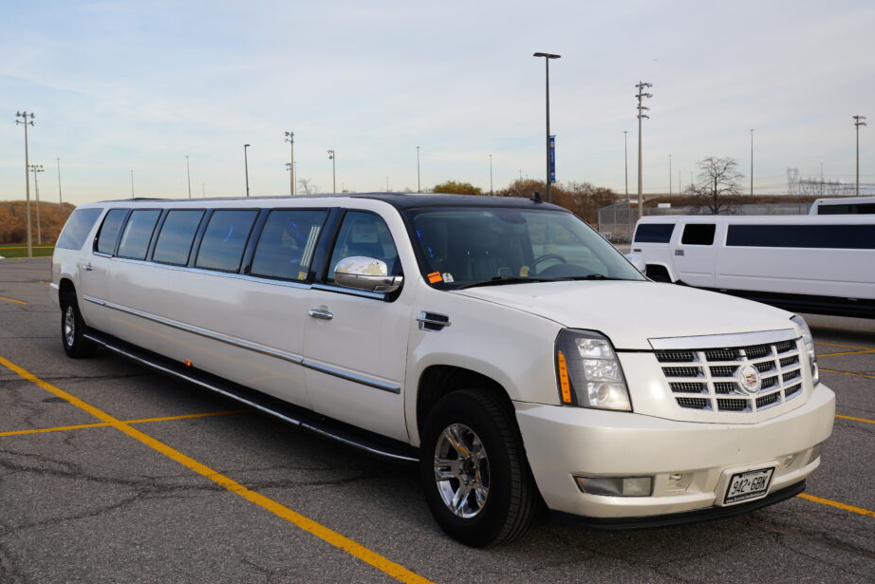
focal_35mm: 40
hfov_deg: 48.4
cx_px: 424
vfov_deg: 33.4
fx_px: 972
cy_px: 308
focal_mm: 36
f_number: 8
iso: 100
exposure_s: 1/125
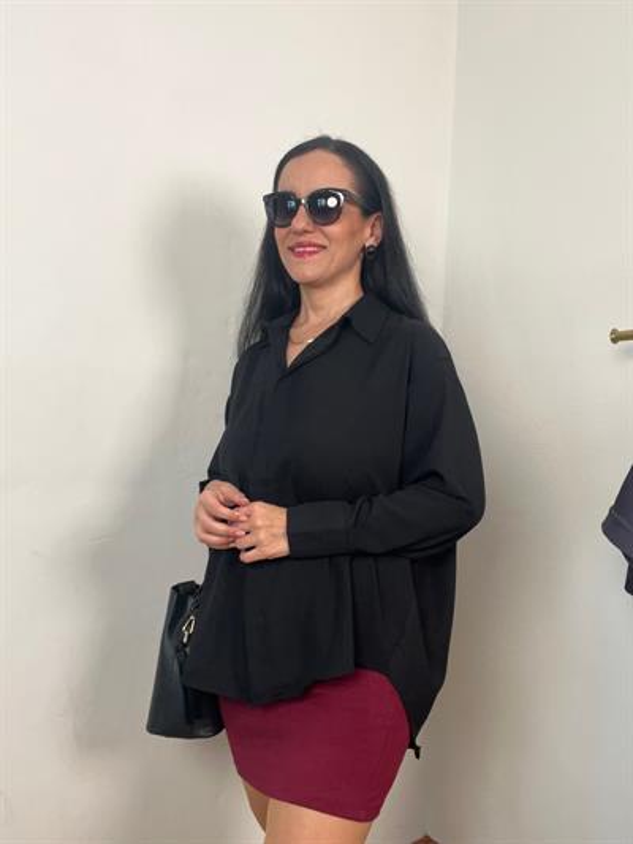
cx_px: 316
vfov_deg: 60.0
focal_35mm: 30
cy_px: 422
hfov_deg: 46.8
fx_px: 731
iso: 80
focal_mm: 2.71
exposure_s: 1/121
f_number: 2.2
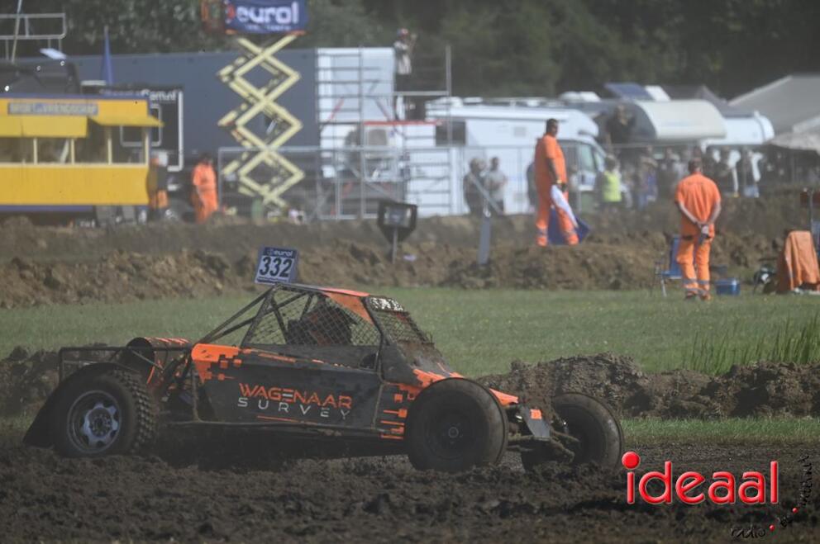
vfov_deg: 3.4
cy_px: 272
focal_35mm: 400
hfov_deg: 5.2
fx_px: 9101
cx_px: 410
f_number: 5.6
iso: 400
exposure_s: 1/2000
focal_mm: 400
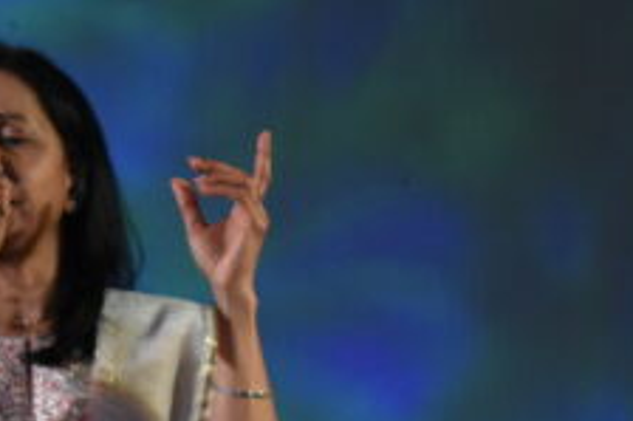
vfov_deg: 5.6
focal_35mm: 247
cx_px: 82
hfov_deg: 8.3
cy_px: 246
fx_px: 4340
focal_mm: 48
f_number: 5.3
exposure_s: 1/60
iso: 1600
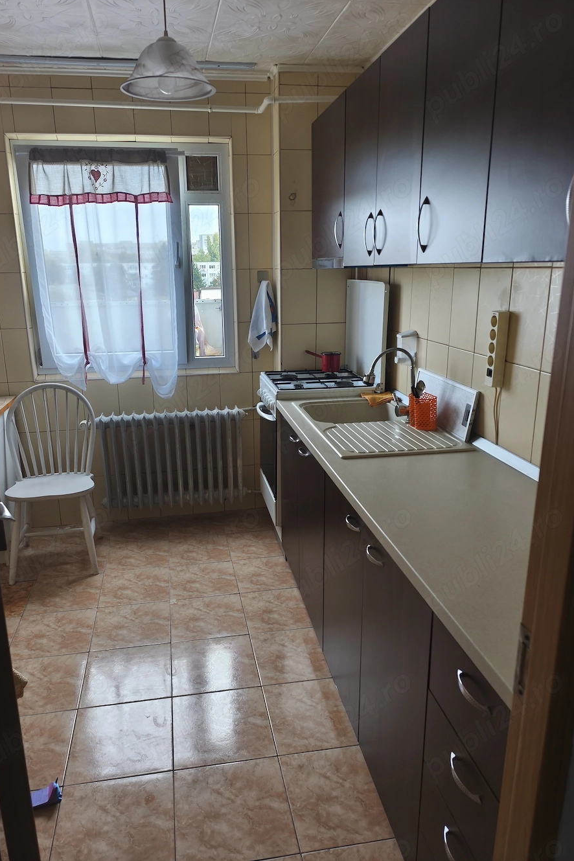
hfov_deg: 53.1
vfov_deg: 73.7
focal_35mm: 24
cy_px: 430
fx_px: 574
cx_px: 266
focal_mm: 6.14
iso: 400
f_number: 1.65
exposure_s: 1/50
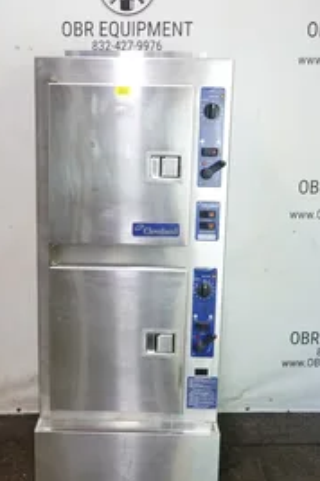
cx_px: 130
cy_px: 274
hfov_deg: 26.4
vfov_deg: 38.8
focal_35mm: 51
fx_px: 680
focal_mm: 12.51
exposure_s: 1/6
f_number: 3.5
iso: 100
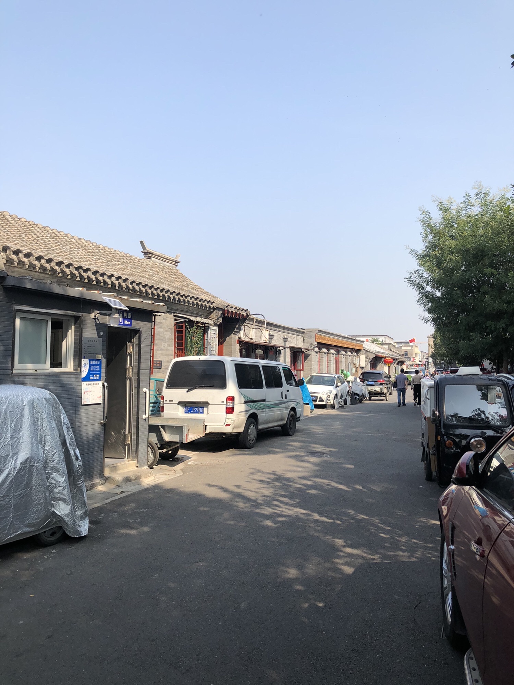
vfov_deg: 63.4
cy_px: 342
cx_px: 257
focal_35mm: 28
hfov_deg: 49.7
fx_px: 554
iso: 20
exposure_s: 1/1656
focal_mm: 4
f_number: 1.8
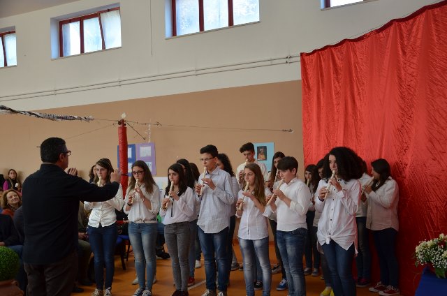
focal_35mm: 38
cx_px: 224
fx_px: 465
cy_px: 148
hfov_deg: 51.4
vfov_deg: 35.3
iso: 400
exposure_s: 1/60
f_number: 4
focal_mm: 25
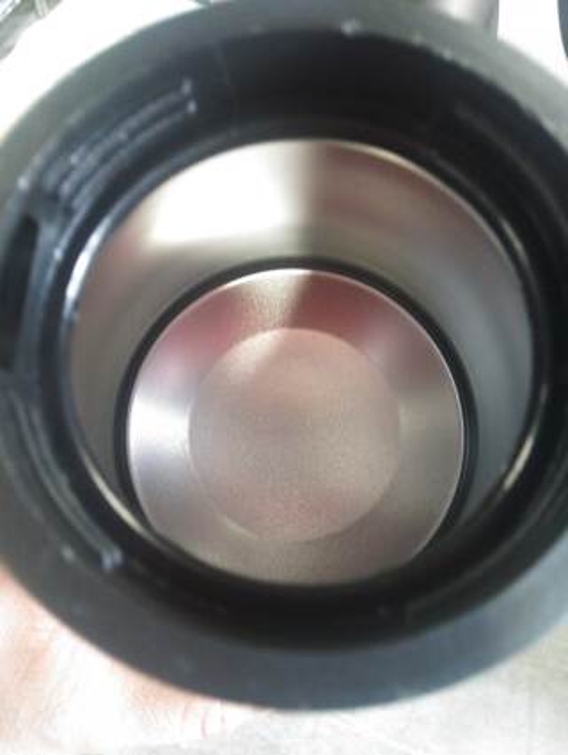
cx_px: 284
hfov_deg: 49.9
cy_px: 378
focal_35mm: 28
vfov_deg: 63.4
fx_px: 611
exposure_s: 1/5
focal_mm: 4.21
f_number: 2.5
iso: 400
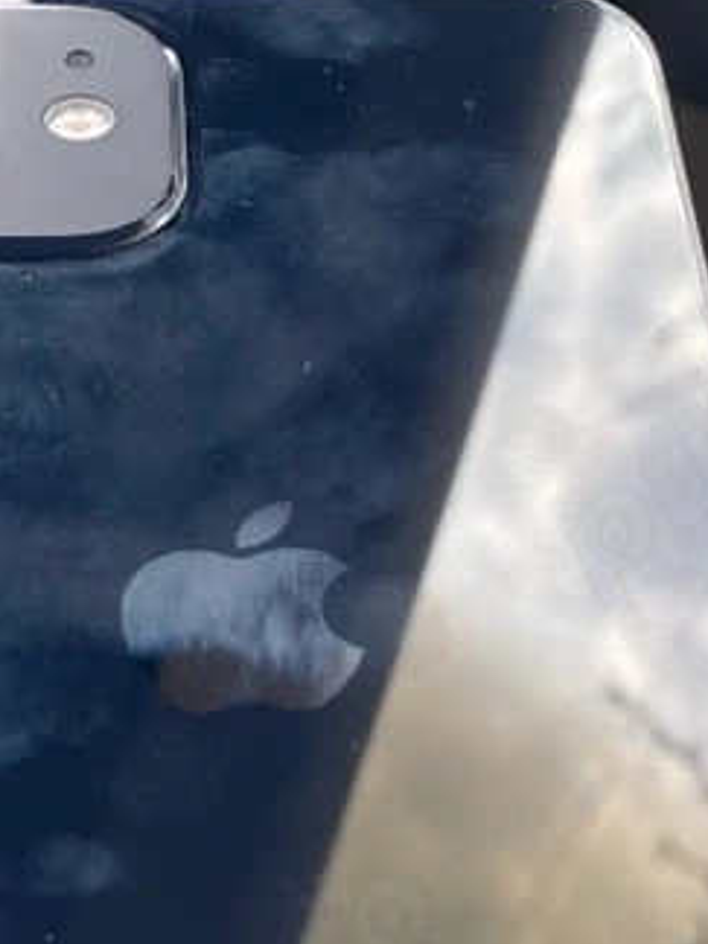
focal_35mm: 107
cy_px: 463
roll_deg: +8.2
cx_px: 312
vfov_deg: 18.4
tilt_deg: -29.0
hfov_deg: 13.8
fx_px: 2918
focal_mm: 4.25
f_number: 1.8
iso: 32
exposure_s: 1/316
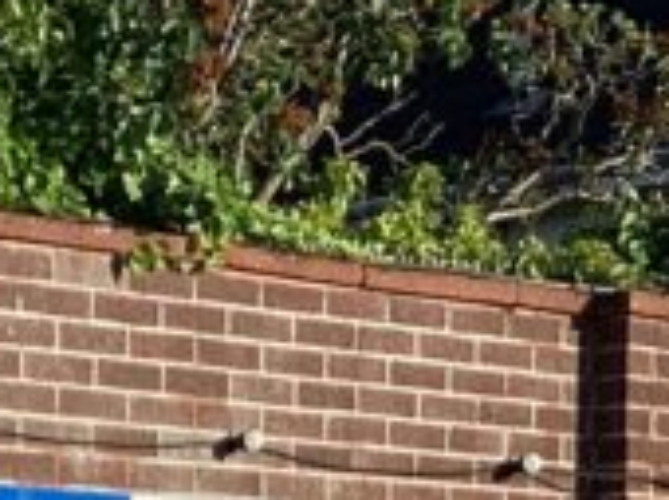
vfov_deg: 7.5
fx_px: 3609
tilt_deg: -5.5
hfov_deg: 10.5
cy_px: 1087
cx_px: -59
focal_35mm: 187
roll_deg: -0.6
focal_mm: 3.3
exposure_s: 1/1116
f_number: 2.4
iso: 25
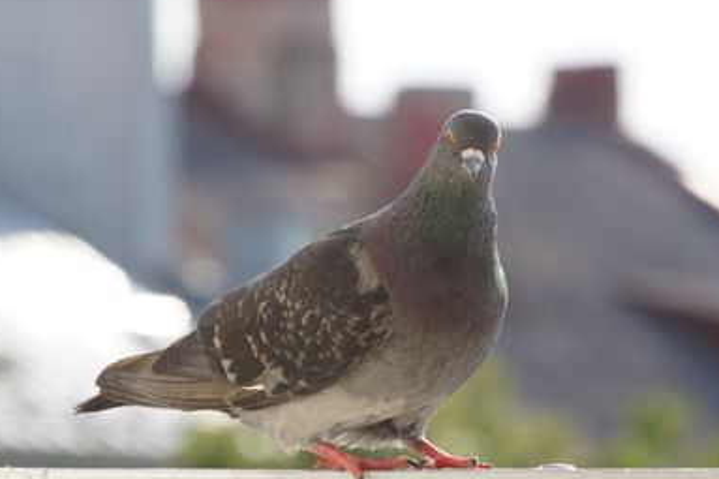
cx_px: 317
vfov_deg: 3.0
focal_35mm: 461
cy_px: 292
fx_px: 9203
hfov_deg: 4.5
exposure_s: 1/400
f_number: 16
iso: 800
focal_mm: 230
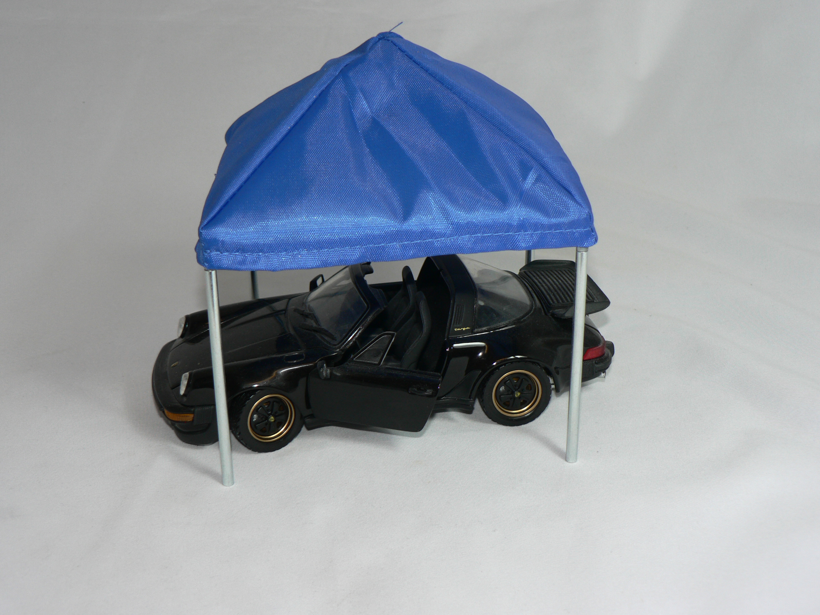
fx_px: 1255
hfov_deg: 36.2
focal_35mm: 53
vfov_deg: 27.5
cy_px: 308
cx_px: 410
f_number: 2.8
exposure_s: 1/60
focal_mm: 8.8
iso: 80
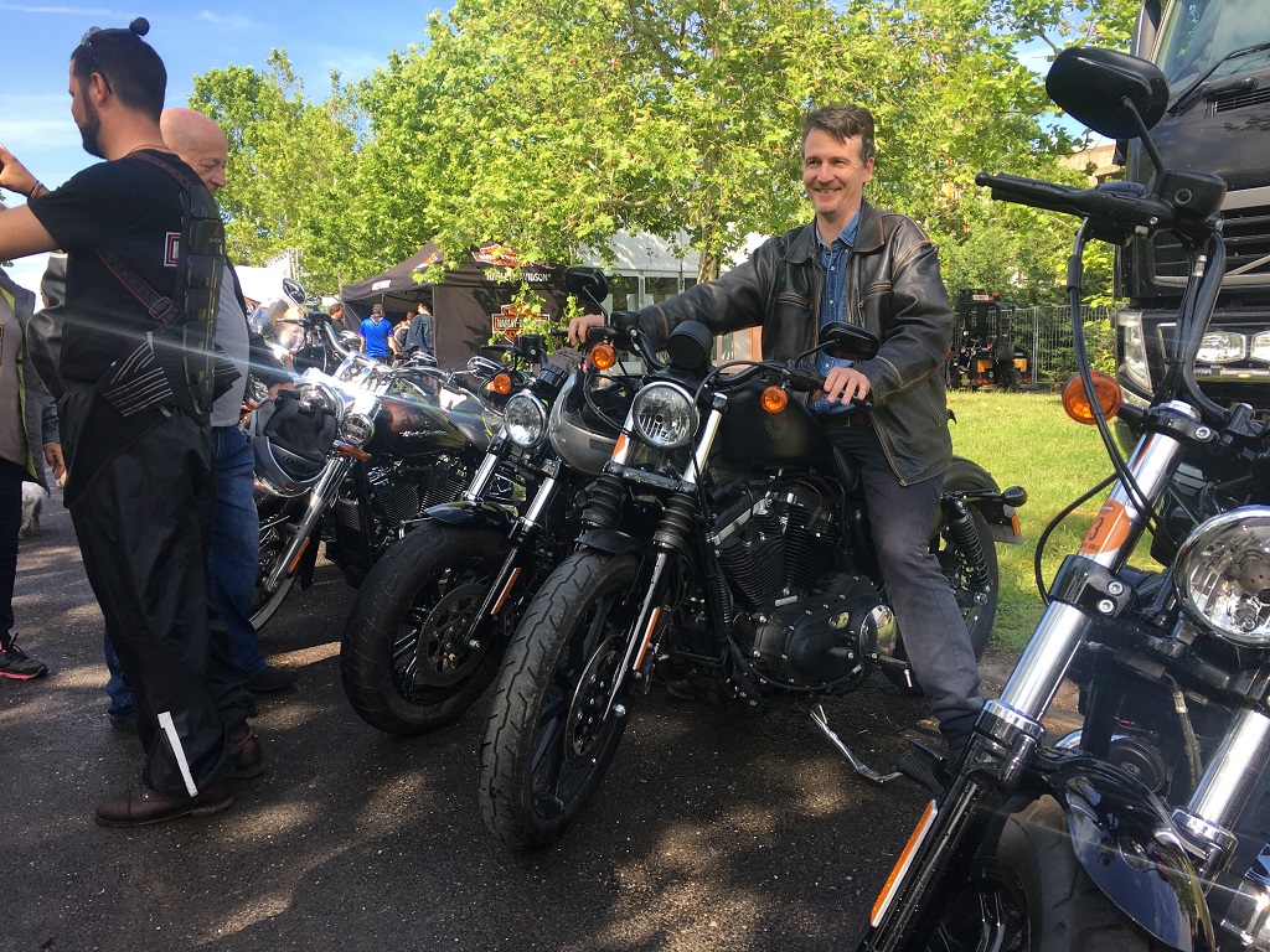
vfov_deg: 48.2
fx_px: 1064
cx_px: 635
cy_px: 476
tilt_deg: -4.3
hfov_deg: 61.7
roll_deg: +1.2
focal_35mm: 29
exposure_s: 1/469
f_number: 2.2
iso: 25
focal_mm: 4.15
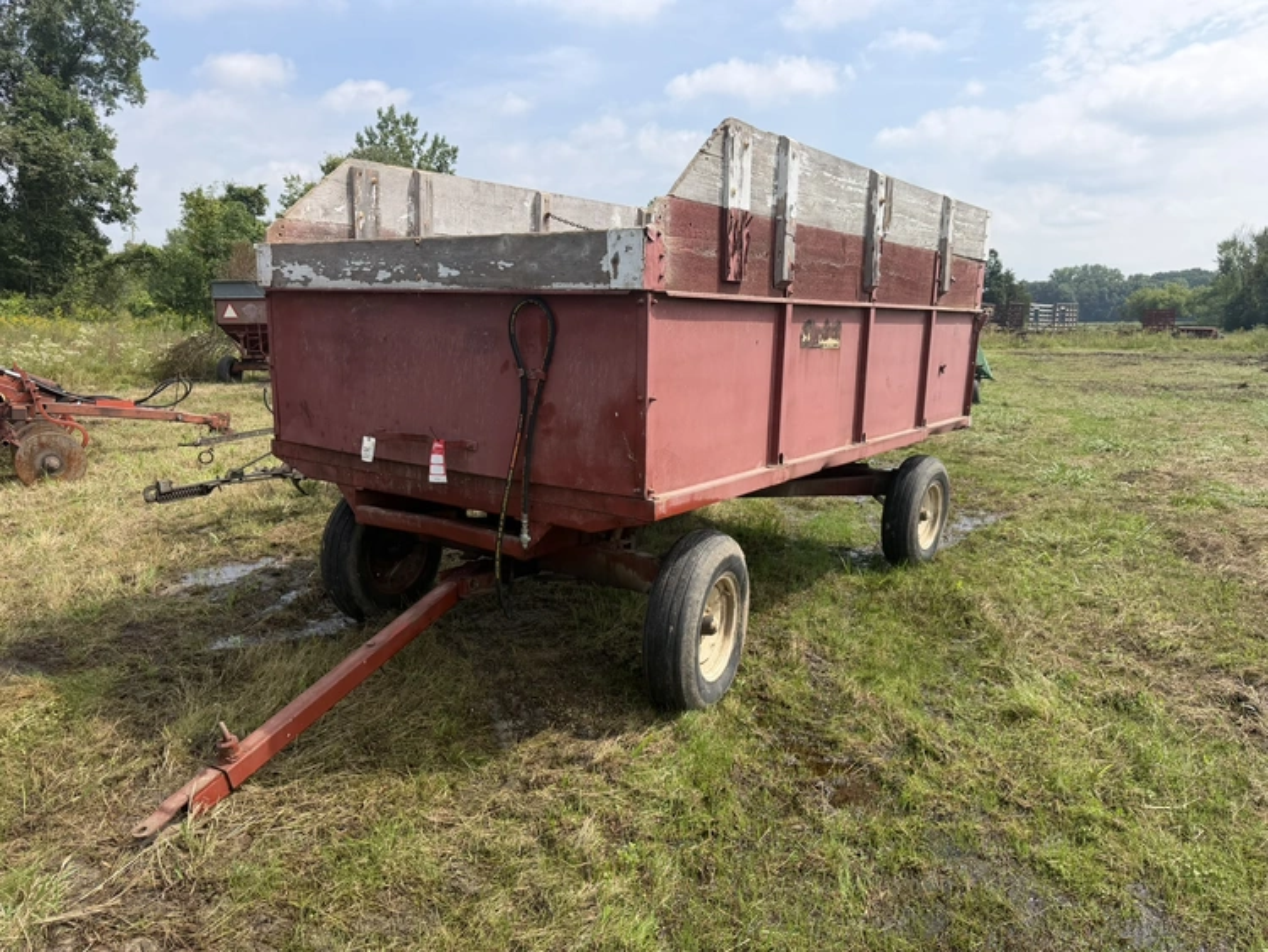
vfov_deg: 56.8
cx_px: 634
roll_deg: -1.1
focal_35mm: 24
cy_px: 476
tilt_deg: -9.6
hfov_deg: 71.6
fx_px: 879
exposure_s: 1/3584
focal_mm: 6.76
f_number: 1.78
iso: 100
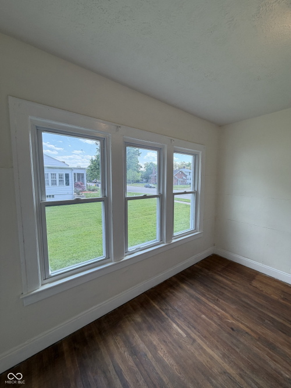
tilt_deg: -5.6
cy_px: 194
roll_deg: -0.9
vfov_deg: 102.1
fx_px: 157
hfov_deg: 85.7
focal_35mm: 14
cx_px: 146
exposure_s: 1/159
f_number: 2.2
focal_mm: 2.22
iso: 50
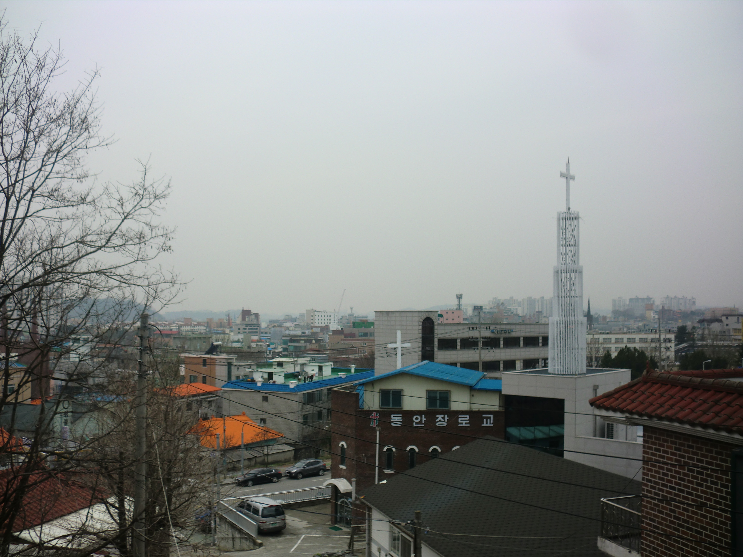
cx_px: 372
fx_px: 751
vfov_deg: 40.7
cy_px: 278
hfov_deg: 52.6
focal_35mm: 35
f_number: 3.1
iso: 64
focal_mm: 6.3
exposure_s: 1/800
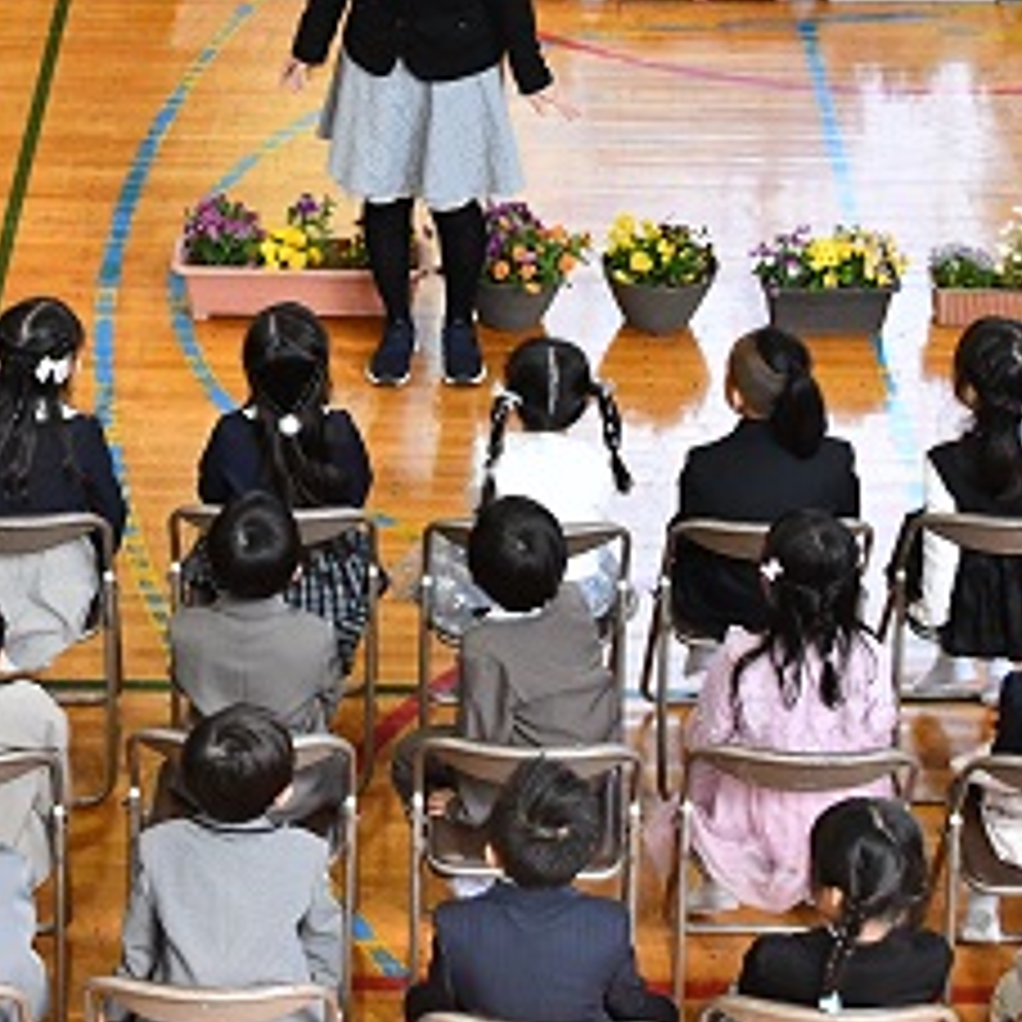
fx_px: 3607
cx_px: 401
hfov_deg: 16.1
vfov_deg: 16.1
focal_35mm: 108
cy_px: 356
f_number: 8
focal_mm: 32
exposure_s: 1/250
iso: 3200
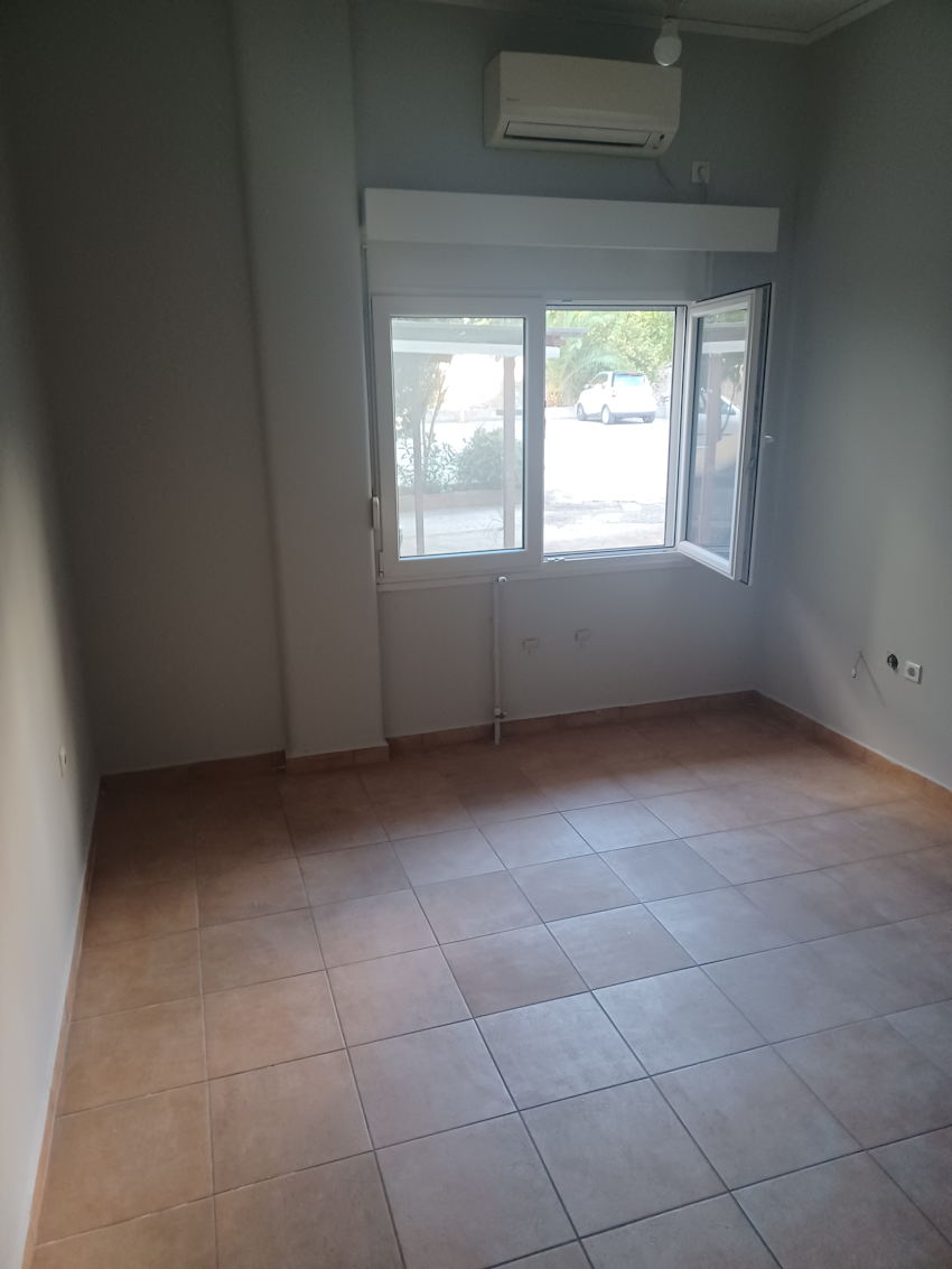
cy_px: 634
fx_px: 917
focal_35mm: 25
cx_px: 476
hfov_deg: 54.9
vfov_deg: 69.4
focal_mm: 4.6
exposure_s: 1/33.3
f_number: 1.8
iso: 400
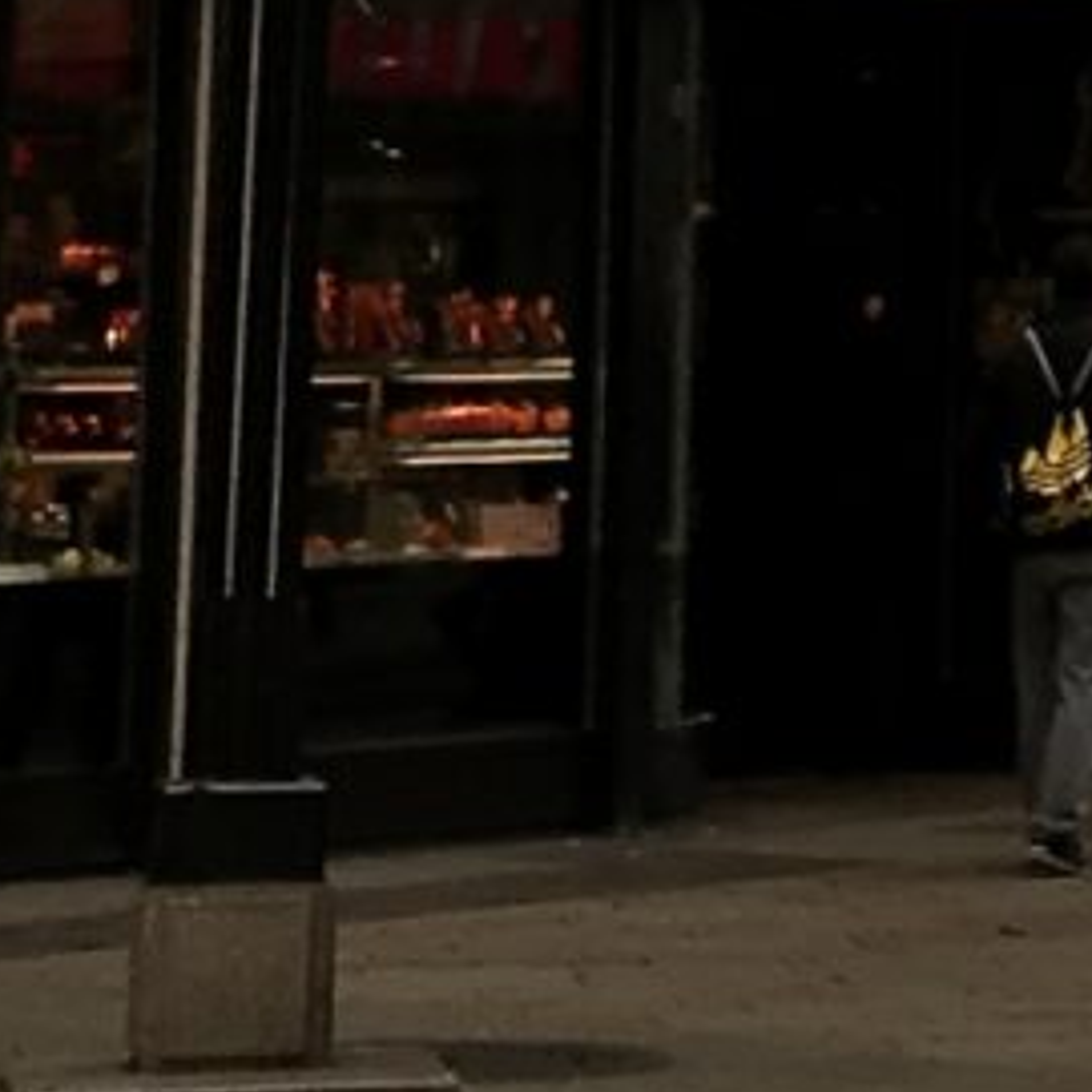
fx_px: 8637
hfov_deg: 7.0
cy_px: -1334
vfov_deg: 6.9
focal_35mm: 242
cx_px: 2257
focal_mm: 4.15
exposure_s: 1/346
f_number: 2.2
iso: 25
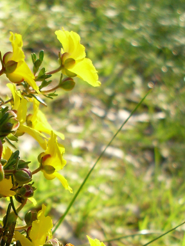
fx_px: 542
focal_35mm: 76
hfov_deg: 19.0
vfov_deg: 25.3
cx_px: 14
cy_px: 186
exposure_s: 1/180
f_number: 3
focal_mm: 6.3
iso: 80
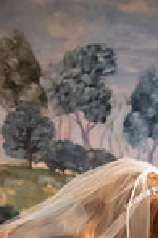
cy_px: 330
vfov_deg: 15.8
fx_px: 807
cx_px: 213
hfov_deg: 10.9
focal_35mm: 122
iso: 2500
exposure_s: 1/125
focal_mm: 40
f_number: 2.8
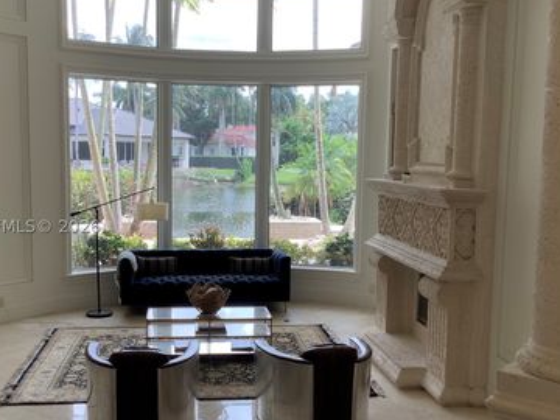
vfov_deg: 33.6
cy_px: 226
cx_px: 249
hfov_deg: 43.8
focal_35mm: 43
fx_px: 696
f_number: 2.4
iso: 50
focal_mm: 3.3
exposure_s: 1/120
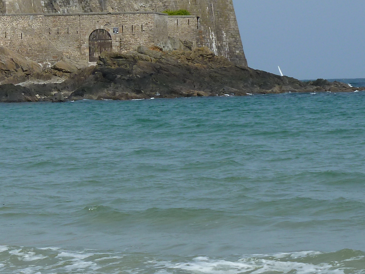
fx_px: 2362
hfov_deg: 8.7
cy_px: 138
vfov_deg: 6.6
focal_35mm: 224
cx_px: -66
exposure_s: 1/500
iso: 80
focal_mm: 14.7
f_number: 5.6
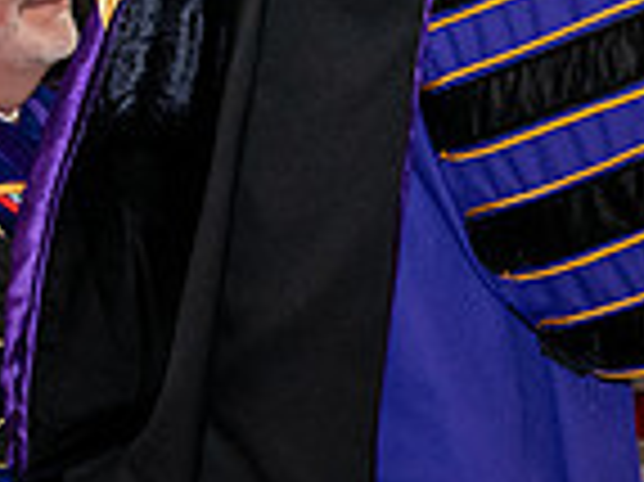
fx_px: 5075
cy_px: -291
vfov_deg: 5.4
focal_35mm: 273
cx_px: 901
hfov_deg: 7.2
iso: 2500
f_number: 5
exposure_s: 1/200
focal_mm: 70
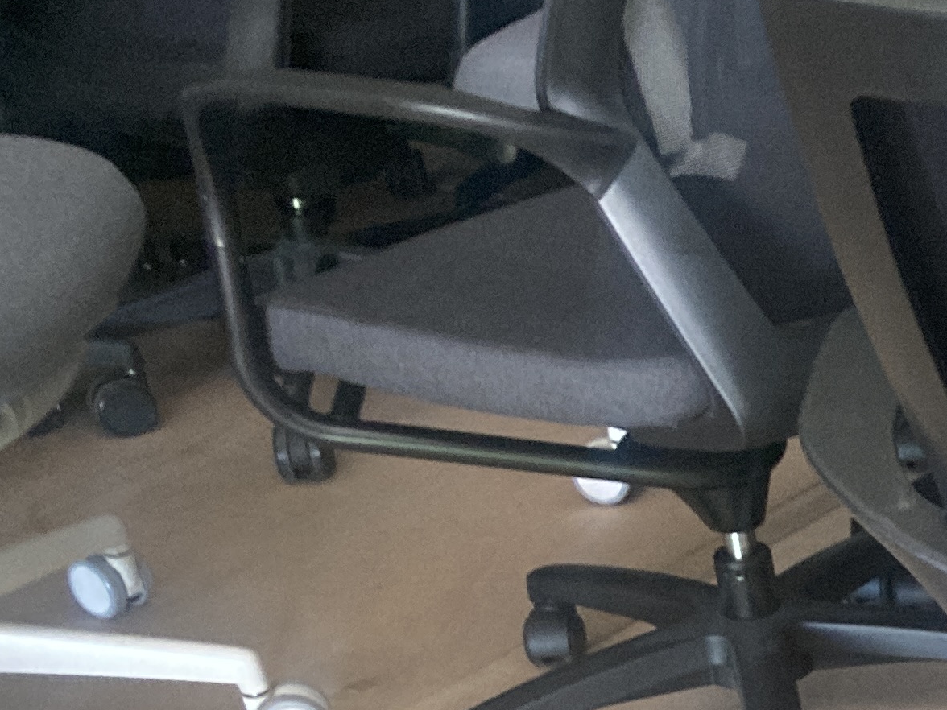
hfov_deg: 18.1
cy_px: 897
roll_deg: +2.3
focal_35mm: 96
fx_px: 2626
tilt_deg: -31.4
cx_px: 1429
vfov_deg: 14.8
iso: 400
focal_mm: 3.99
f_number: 1.8
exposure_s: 1/34
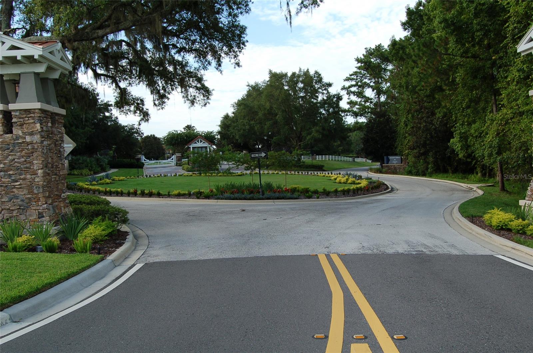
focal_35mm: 33
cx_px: 266
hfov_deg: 57.3
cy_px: 176
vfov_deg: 39.8
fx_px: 488
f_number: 8
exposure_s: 1/125
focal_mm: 22
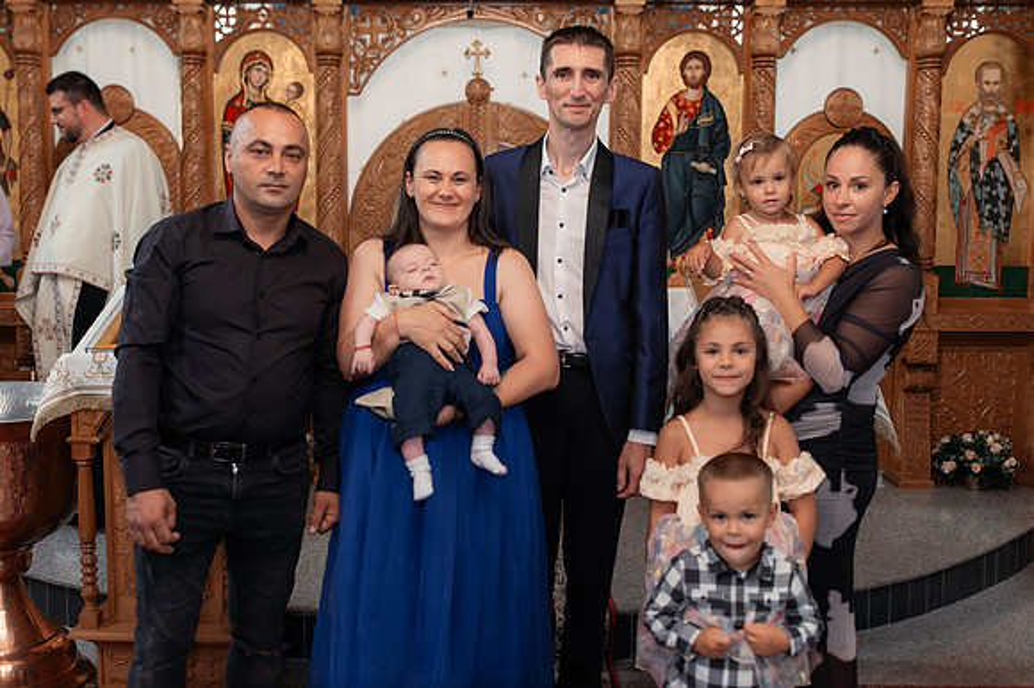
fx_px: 1136
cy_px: 313
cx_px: 478
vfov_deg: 33.7
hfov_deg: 48.9
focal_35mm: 40
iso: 2500
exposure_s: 1/250
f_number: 3.5
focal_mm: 35
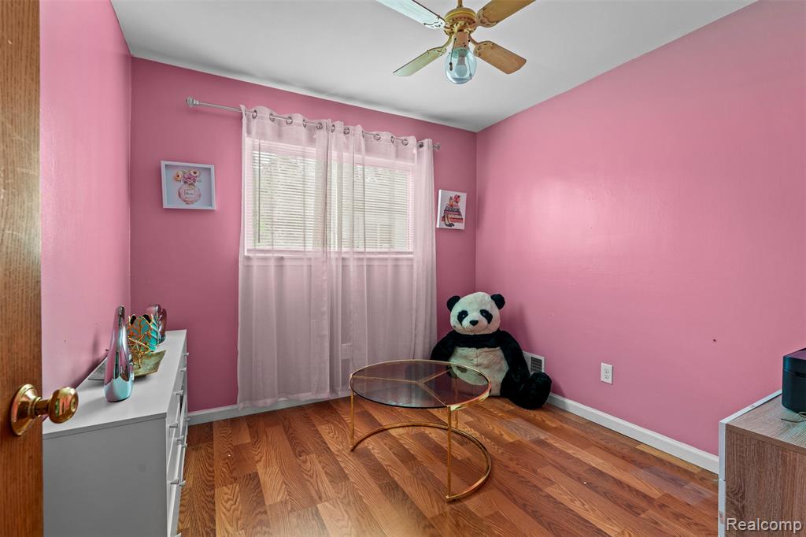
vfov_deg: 73.7
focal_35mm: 16
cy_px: 268
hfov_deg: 96.8
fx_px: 358
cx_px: 403
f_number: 8
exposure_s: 1.3
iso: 400
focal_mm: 16
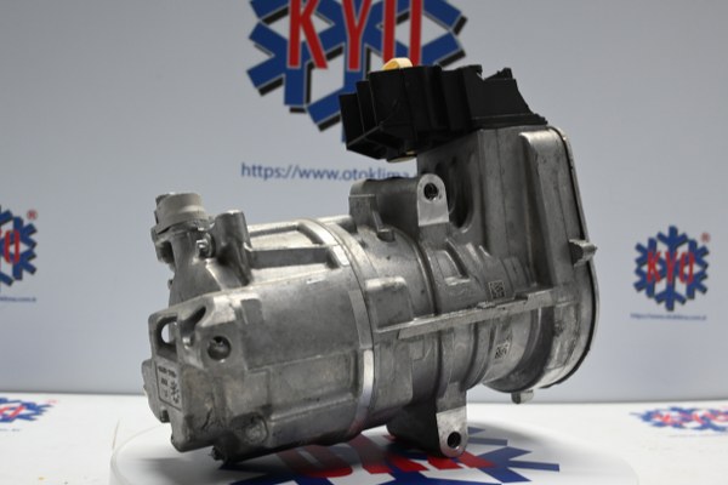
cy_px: 242
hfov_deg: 47.2
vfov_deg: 32.4
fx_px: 834
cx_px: 364
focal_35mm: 41
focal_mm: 27.5
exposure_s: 1/40
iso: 450
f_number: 4.5
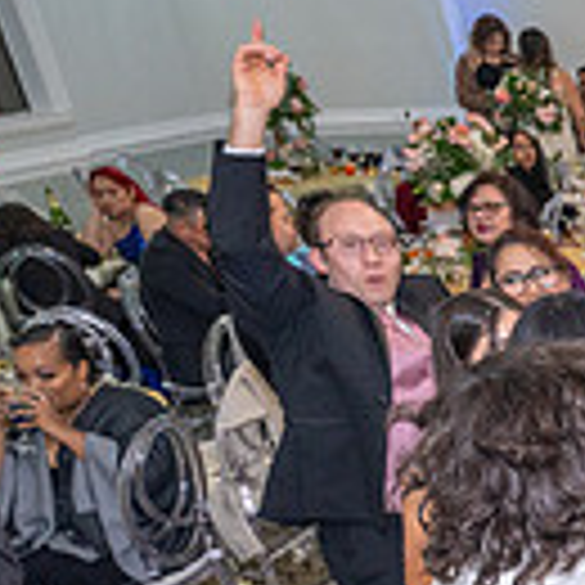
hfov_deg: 15.7
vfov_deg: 21.2
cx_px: 1274
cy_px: 619
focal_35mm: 78
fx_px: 1491
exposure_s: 1/160
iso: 1250
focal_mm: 20.5
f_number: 4
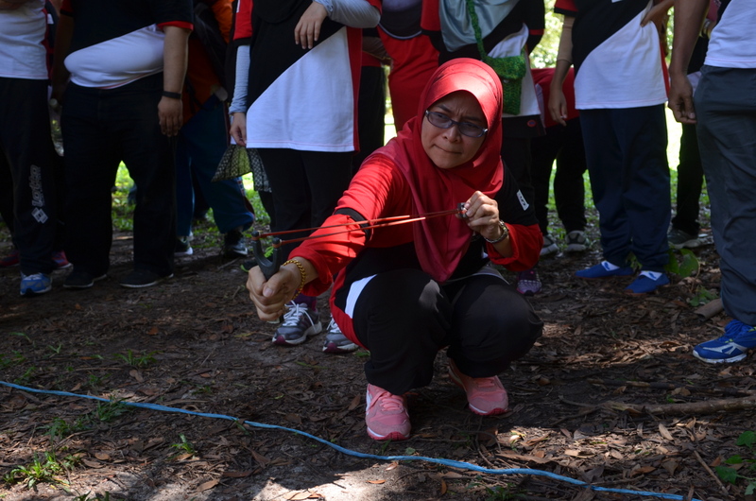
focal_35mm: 42
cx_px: 378
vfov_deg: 31.8
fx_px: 880
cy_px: 250
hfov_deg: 46.5
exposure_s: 1/125
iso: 250
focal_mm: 28
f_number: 4
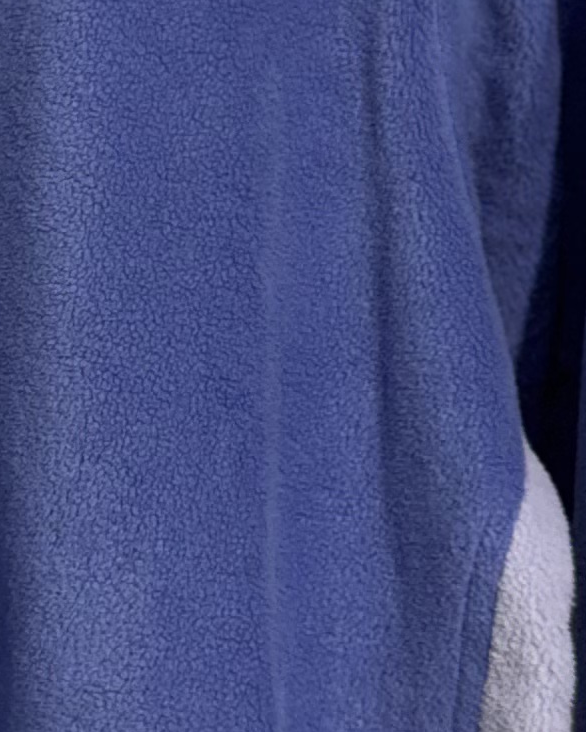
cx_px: -127
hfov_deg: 11.7
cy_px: 168
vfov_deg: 14.8
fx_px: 2795
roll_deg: -0.2
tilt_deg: +4.6
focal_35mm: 129
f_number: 1.78
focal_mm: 6.76
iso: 100
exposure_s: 1/100
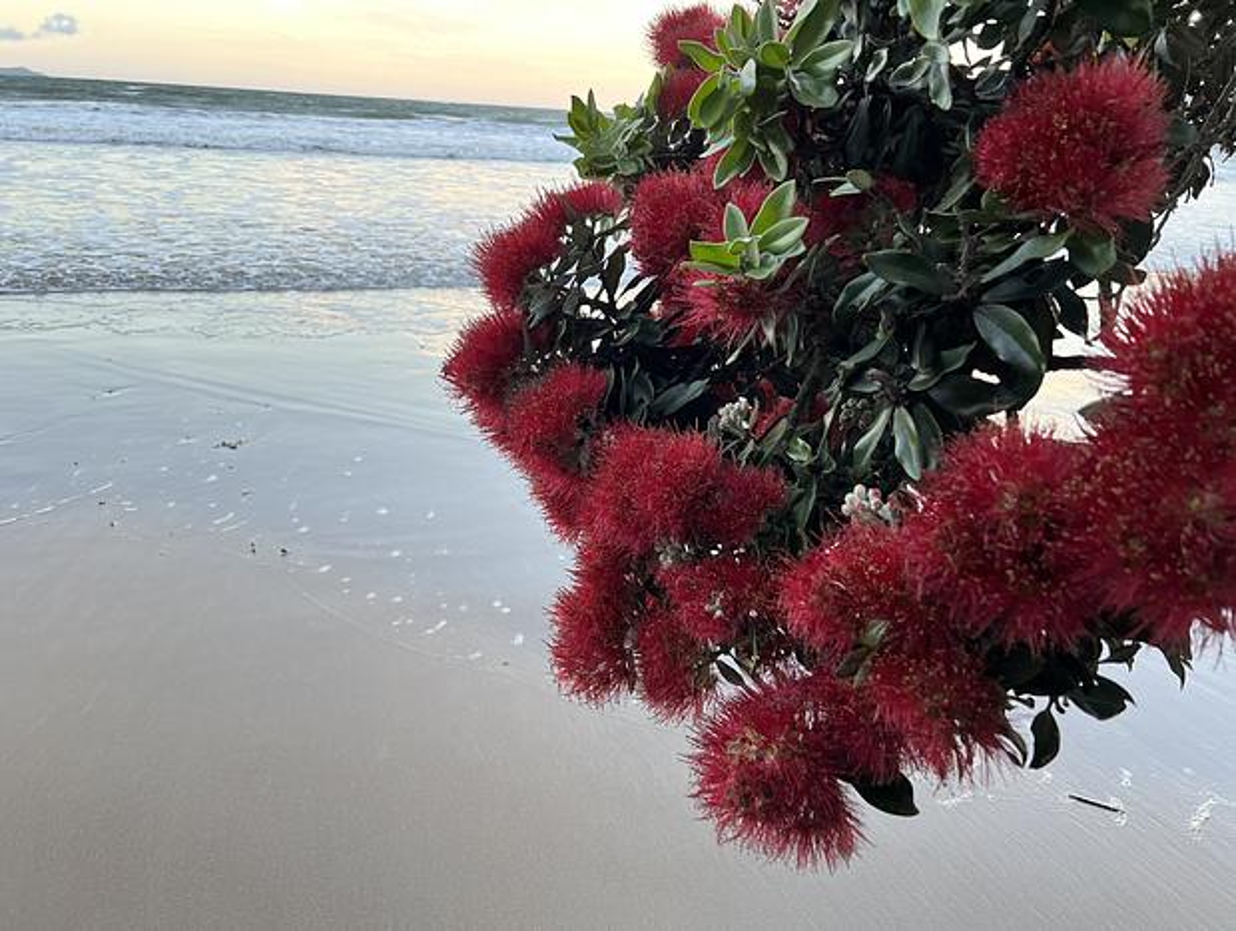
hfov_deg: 67.2
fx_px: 930
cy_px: 466
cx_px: 618
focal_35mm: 26
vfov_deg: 53.2
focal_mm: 5.7
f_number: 1.5
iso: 100
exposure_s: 1/121
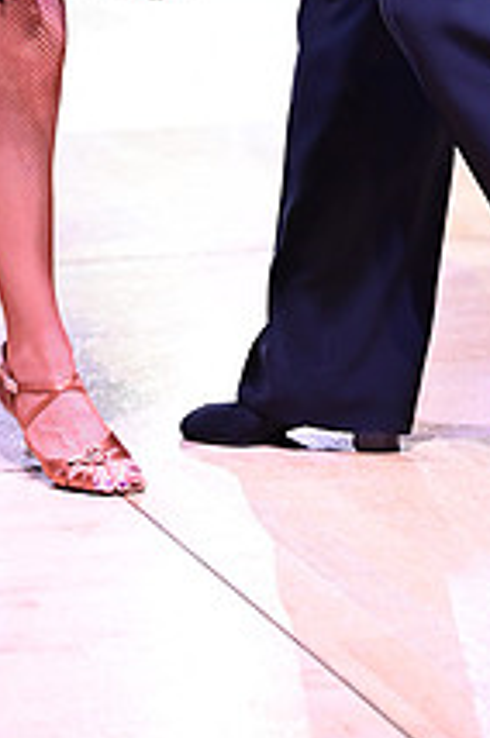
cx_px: 159
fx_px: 3891
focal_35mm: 190
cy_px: -238
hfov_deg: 7.2
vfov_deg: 10.6
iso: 1600
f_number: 2.8
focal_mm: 70
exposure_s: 1/320
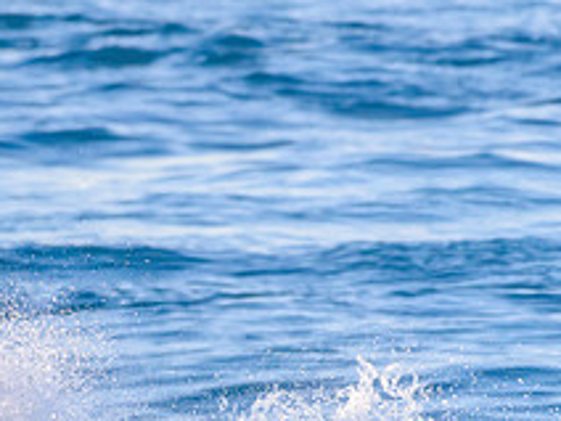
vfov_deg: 0.9
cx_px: -45
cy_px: 496
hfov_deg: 1.2
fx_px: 25882
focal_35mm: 1597
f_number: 5.6
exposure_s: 1/2000
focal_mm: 500
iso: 900
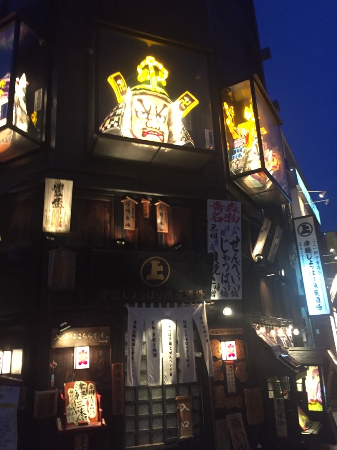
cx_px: 168
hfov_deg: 48.2
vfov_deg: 61.7
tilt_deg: +19.6
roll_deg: +3.2
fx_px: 376
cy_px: 225
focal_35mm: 29
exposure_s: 1/30
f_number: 2.2
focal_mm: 4.15
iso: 250
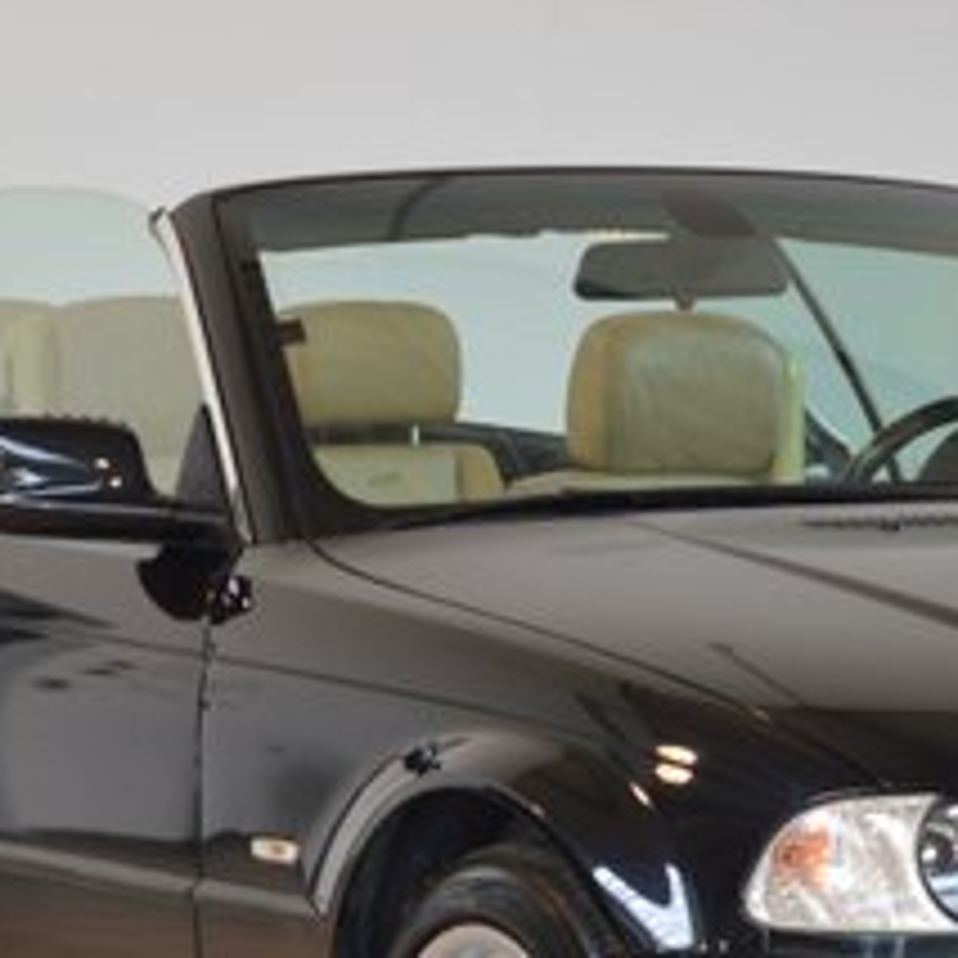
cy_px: 913
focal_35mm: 191
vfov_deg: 9.1
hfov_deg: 9.1
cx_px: 769
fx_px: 5980
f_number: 5
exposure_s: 1/15
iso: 400
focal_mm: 50
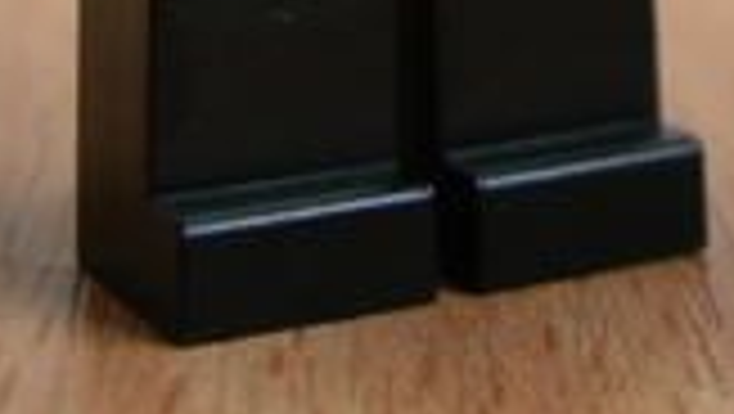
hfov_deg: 13.7
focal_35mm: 152
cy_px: -576
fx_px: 2961
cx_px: 878
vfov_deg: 7.5
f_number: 2.8
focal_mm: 7.8
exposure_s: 1/31.8
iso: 50
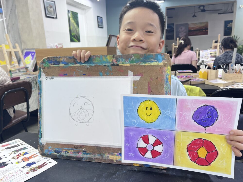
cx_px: 122
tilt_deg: -13.7
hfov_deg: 67.3
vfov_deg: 53.1
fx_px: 183
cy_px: 91
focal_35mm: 26
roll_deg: +1.7
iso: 125
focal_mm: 5.7
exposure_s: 1/100
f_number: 1.5
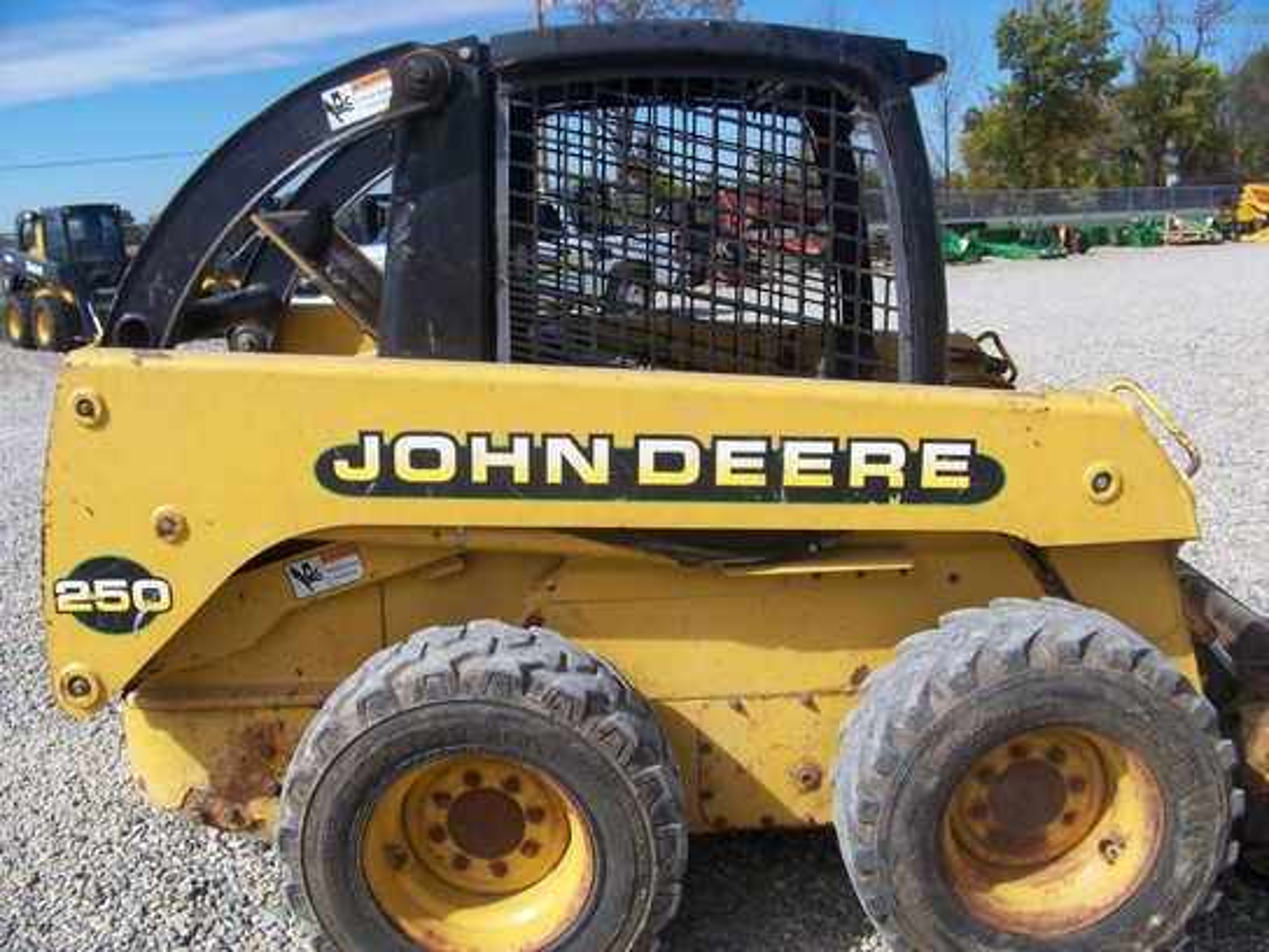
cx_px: 634
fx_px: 1320
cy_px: 476
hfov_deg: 51.4
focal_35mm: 36
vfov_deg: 39.7
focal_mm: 5.85
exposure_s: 1/640
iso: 64
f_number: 4
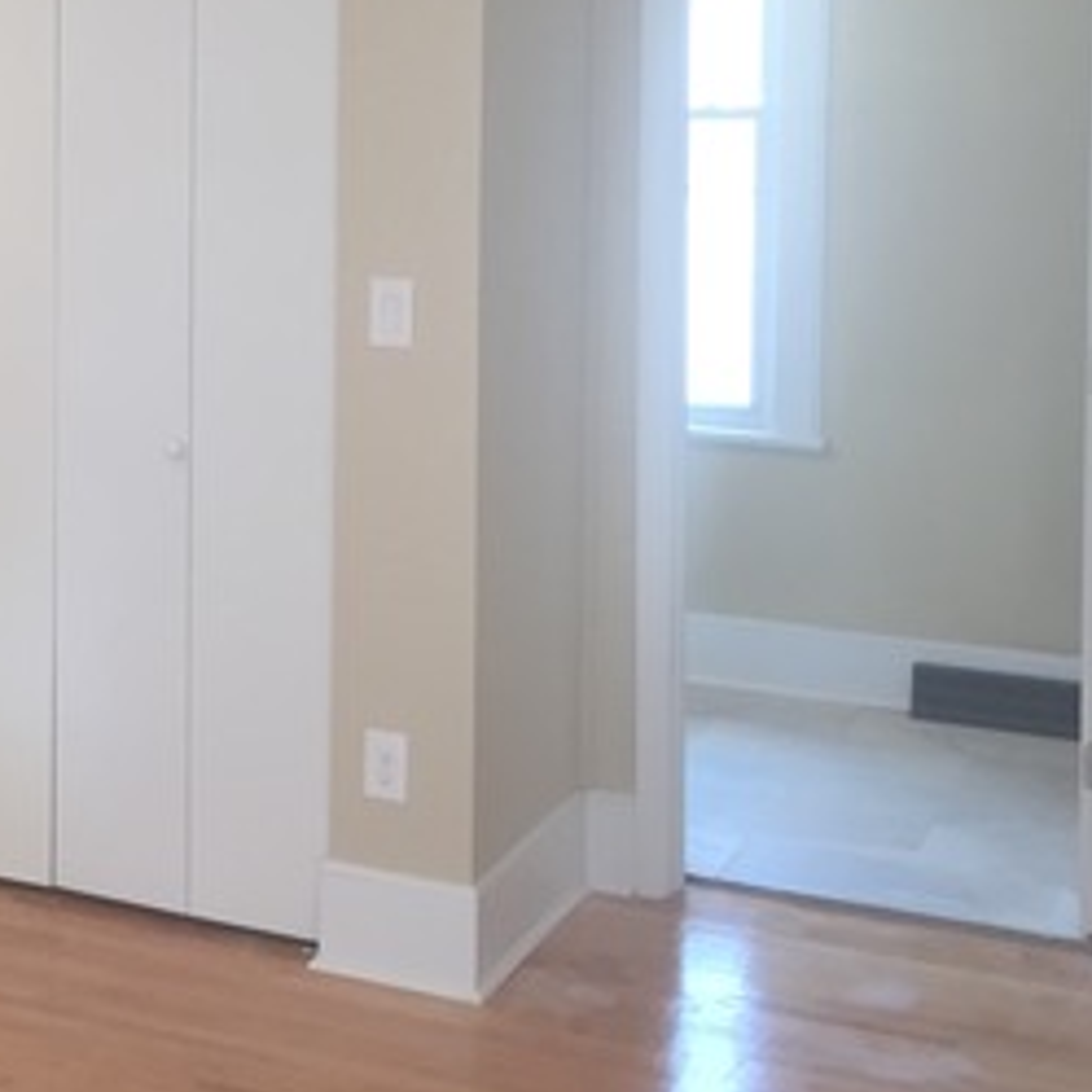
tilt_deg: -3.1
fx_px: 2356
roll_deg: +0.1
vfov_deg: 25.6
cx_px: -22
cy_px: 219
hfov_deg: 24.8
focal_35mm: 66
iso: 32
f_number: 2.2
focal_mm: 4.15
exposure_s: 1/30
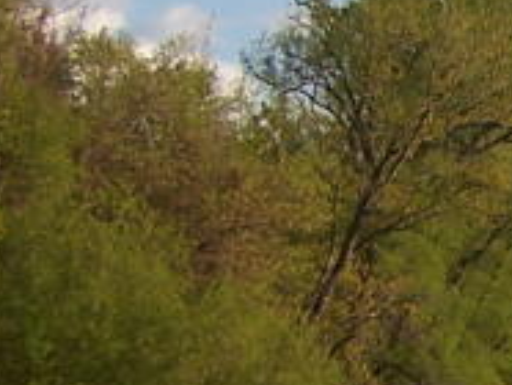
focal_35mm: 209
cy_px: 404
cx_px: 1302
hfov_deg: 8.5
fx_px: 3095
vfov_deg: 7.1
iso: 80
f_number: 2.8
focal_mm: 6.3
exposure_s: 1/800
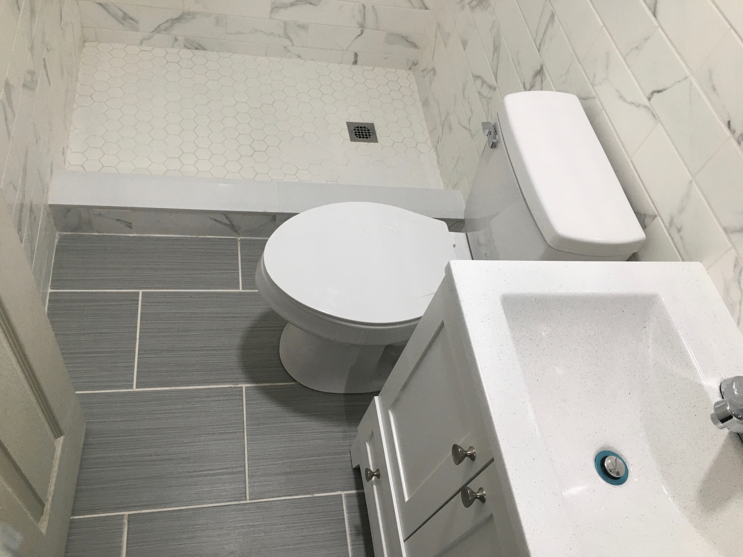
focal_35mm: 29
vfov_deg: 48.2
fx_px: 623
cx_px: 372
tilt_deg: -52.5
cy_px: 278
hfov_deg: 61.6
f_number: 2.2
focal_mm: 4.15
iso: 40
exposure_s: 1/30
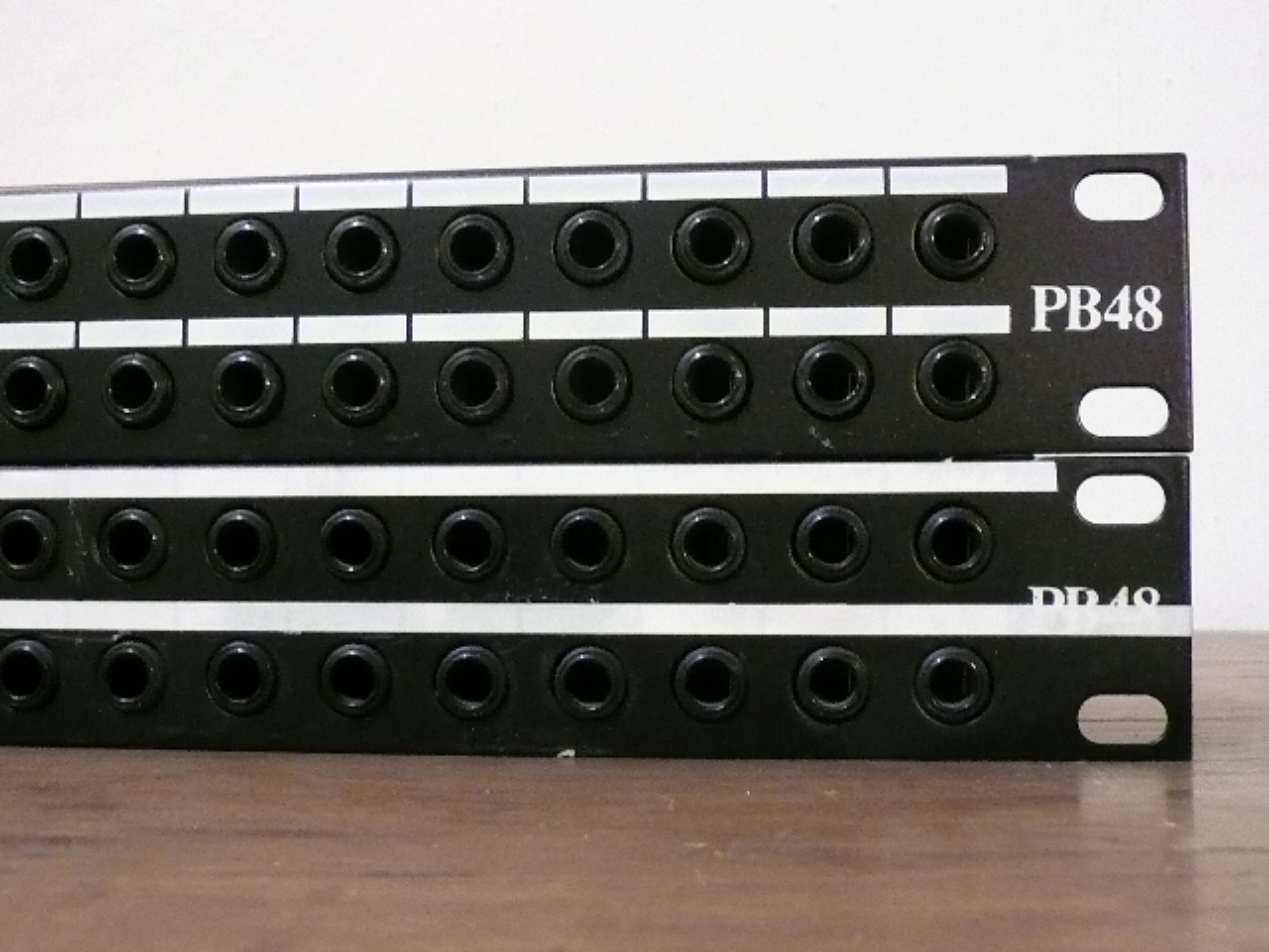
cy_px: 476
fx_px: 1650
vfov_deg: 32.2
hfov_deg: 42.1
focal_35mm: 45
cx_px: 634
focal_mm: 4.9
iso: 400
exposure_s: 1/10
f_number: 2.9
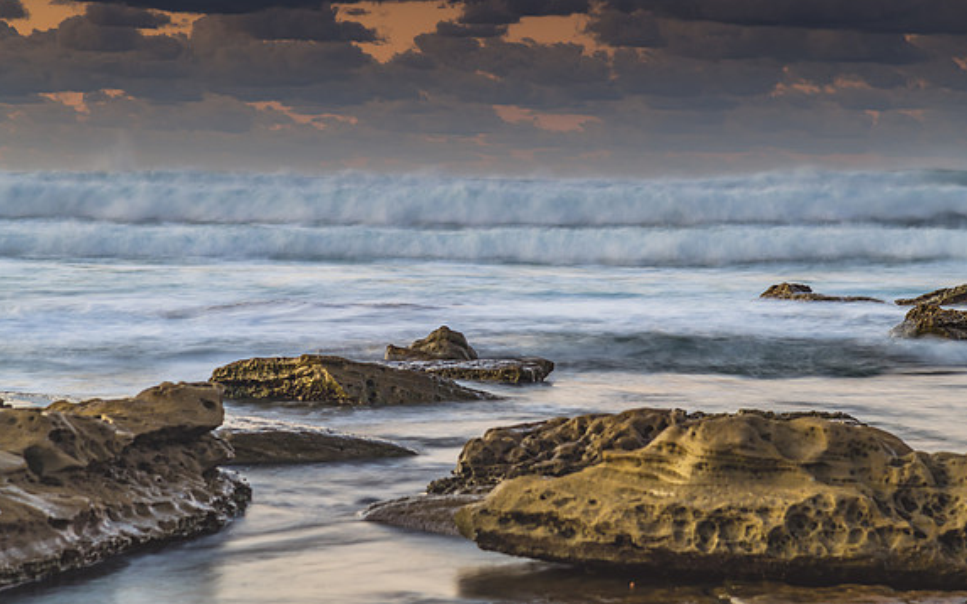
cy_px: 281
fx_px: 2872
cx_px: 483
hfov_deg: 19.1
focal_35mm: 109
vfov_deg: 12.0
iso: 31
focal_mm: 105
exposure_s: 1.6
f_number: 7.1
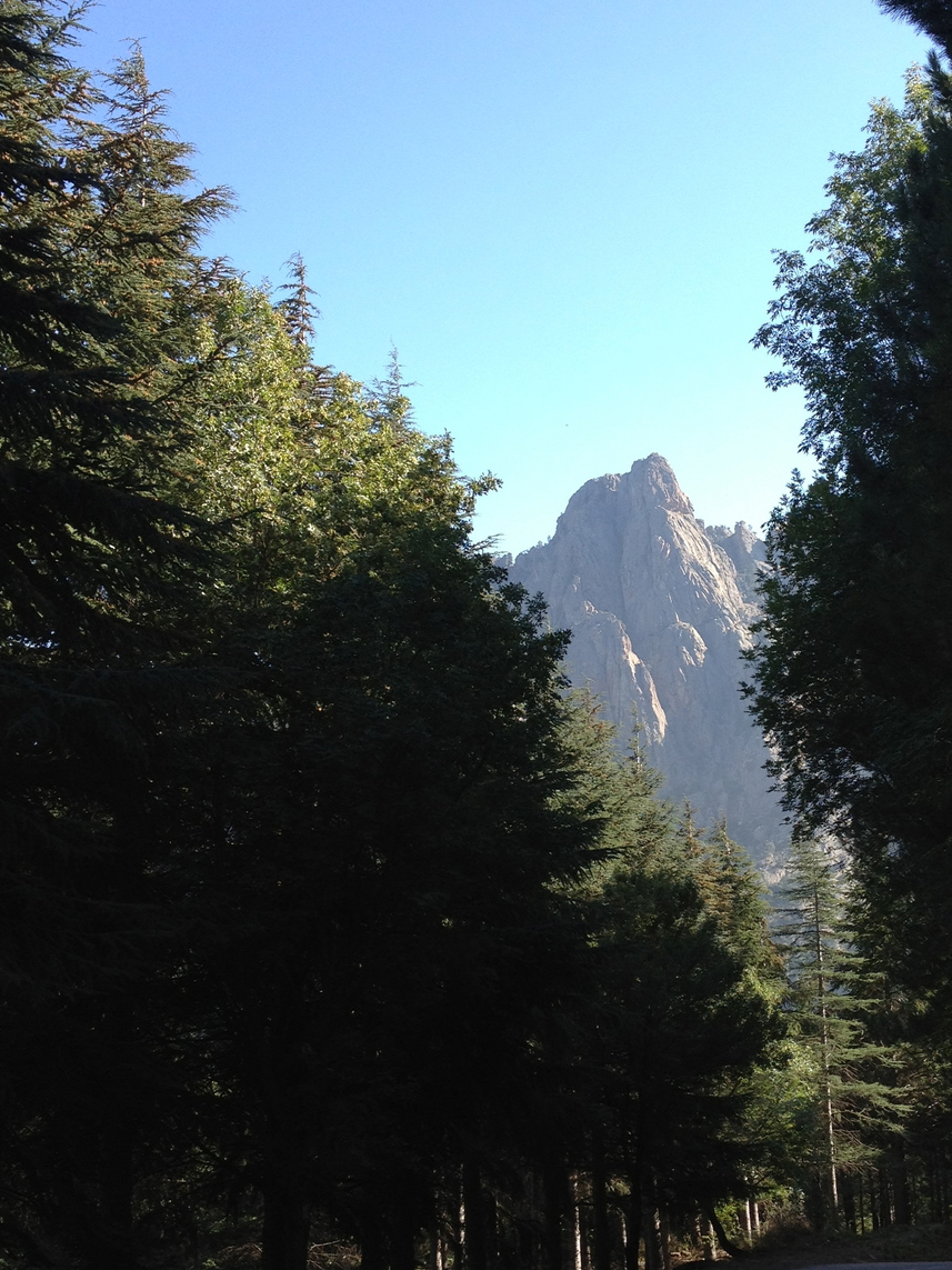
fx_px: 1797
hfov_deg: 29.5
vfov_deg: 38.9
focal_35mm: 49
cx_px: 620
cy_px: 702
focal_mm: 4.28
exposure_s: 1/525
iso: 64
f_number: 2.4
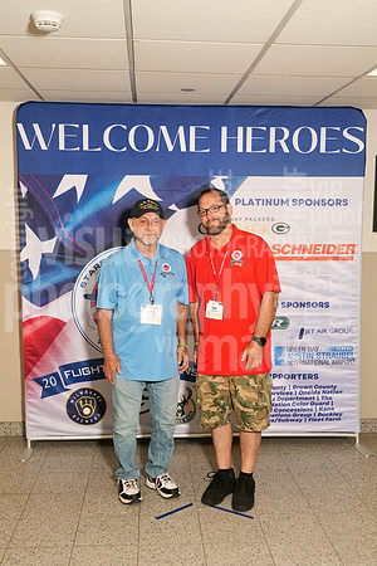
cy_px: 283
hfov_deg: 30.8
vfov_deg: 45.0
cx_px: 188
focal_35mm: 44
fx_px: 683
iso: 400
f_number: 8
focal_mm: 29
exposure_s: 1/100
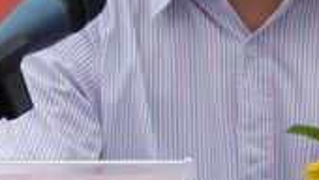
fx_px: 4318
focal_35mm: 510
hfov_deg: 4.2
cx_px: 233
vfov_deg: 2.4
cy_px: -51
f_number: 5.1
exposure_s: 1/125
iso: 160
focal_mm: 25.7
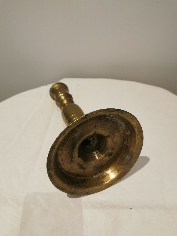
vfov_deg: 63.4
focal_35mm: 28
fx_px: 191
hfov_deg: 49.7
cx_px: 90
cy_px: 122
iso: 250
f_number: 1.8
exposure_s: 1/50
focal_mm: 5.58
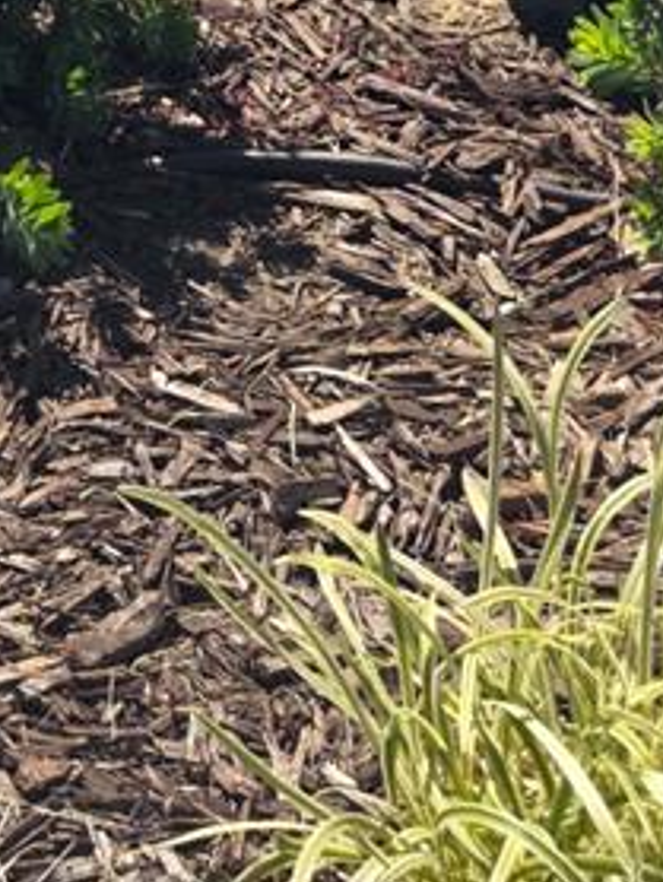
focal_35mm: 124
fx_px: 3162
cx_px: -611
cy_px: -1485
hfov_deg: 11.0
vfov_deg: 11.7
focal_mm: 6.3
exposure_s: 1/3427
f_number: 1.7
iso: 80
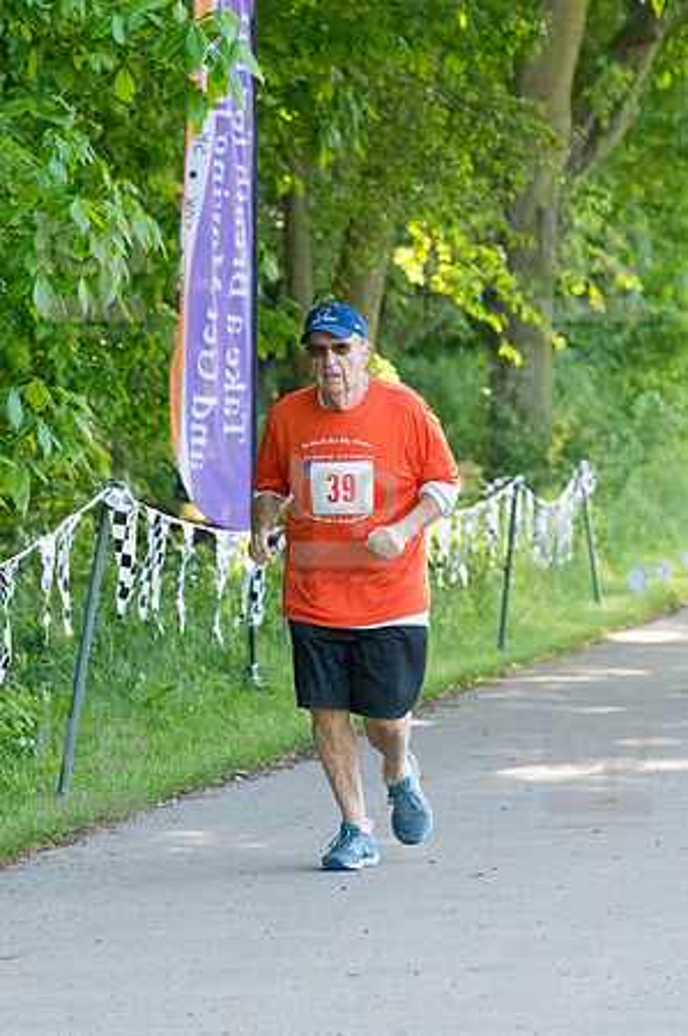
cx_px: 344
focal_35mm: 232
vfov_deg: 8.9
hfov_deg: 5.9
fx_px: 6666
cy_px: 518
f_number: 5.6
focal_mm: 155
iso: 3200
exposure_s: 1/1250
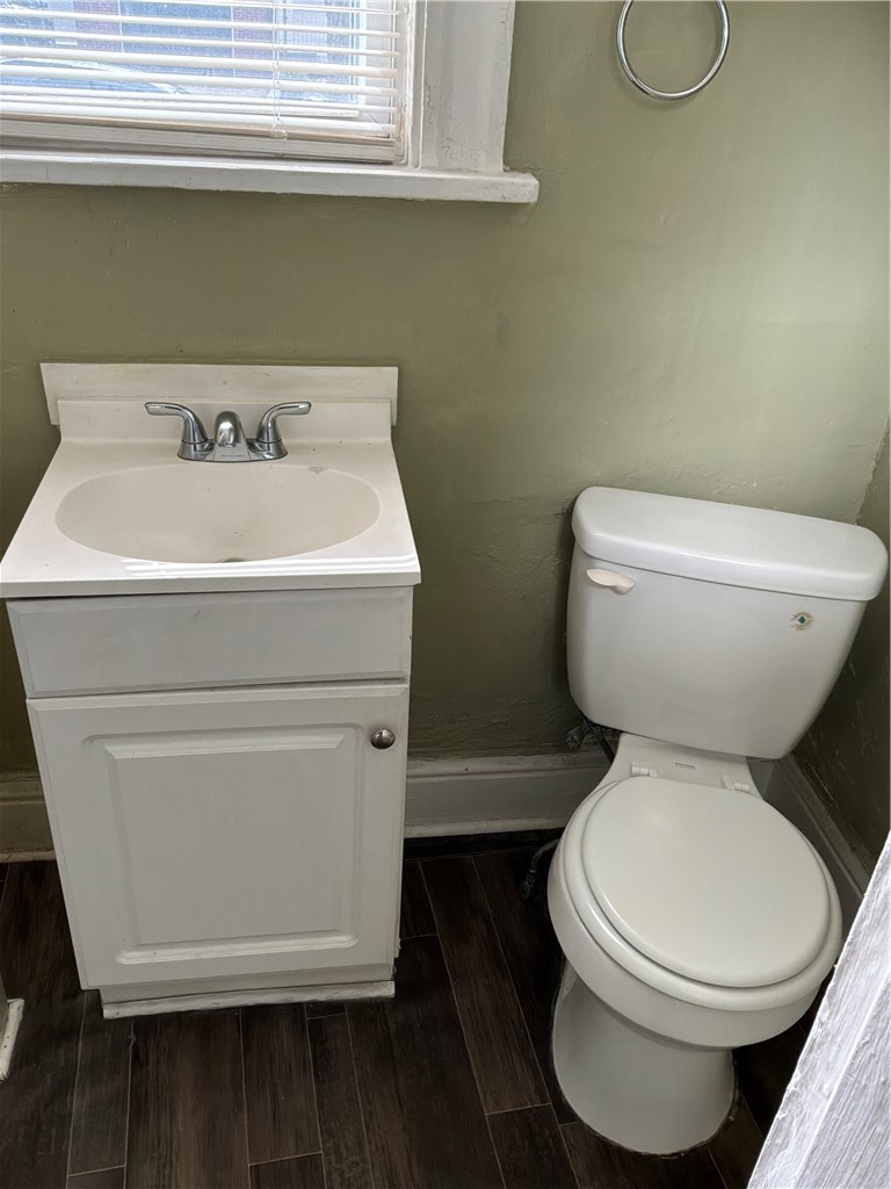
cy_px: 594
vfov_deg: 63.4
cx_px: 446
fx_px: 961
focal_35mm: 28
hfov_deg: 49.7
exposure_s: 1/111
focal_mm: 3
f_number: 1.8
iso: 64
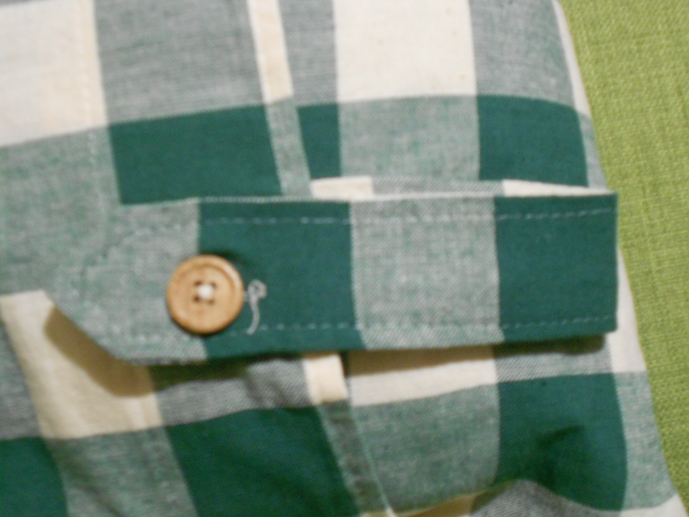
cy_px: 258
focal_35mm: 43
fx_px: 856
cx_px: 344
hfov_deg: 43.9
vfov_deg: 33.6
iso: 400
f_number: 4.2
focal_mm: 7.7
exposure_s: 1/5
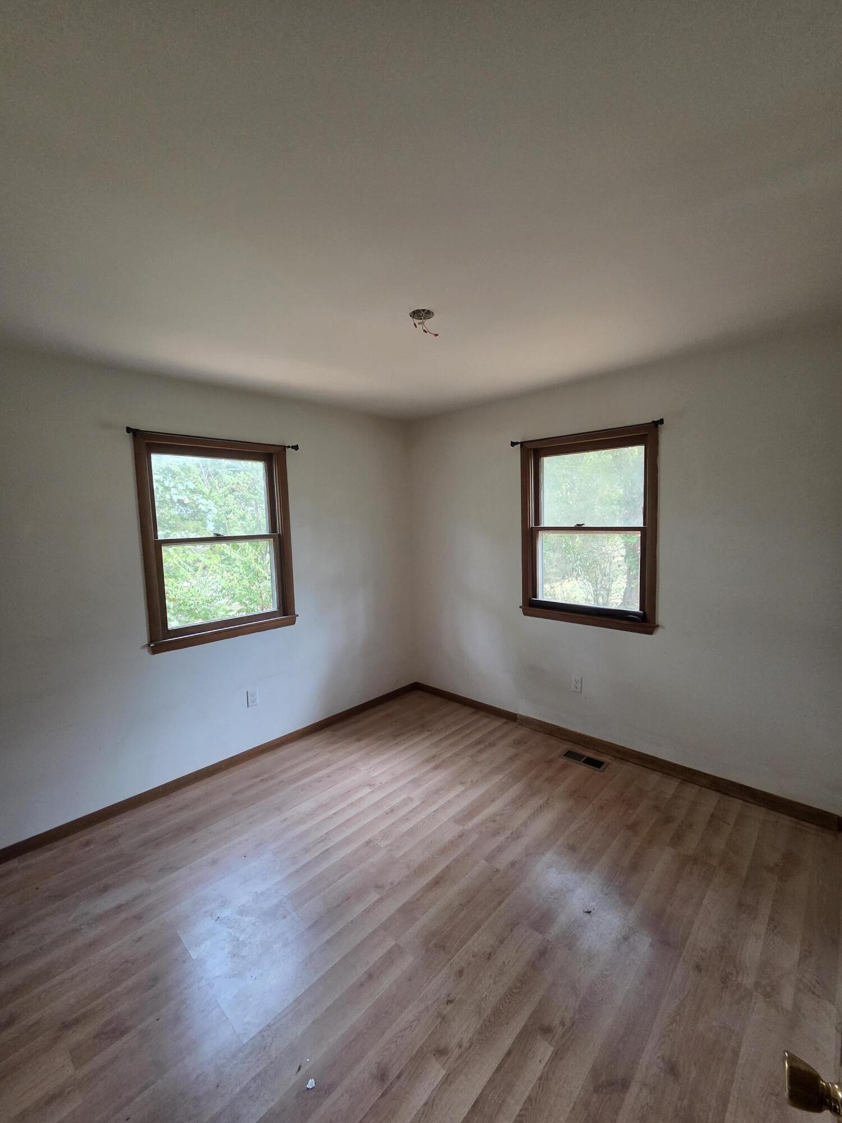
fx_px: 422
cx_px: 421
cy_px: 562
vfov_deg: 106.2
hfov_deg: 89.9
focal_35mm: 13
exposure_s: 1/120
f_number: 2.2
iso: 200
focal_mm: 2.2
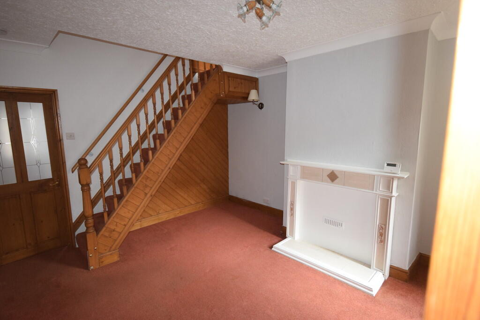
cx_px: 240
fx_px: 230
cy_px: 160
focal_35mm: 17
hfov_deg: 92.4
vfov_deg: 69.7
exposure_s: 1/60
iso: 1600
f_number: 4.2
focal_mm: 11.5
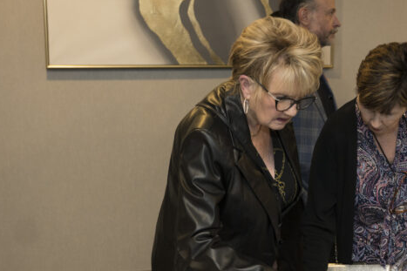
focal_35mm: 69
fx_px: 776
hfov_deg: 29.2
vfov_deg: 19.7
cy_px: 192
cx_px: 268
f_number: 2.8
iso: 1000
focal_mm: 31.3
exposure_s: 1/200
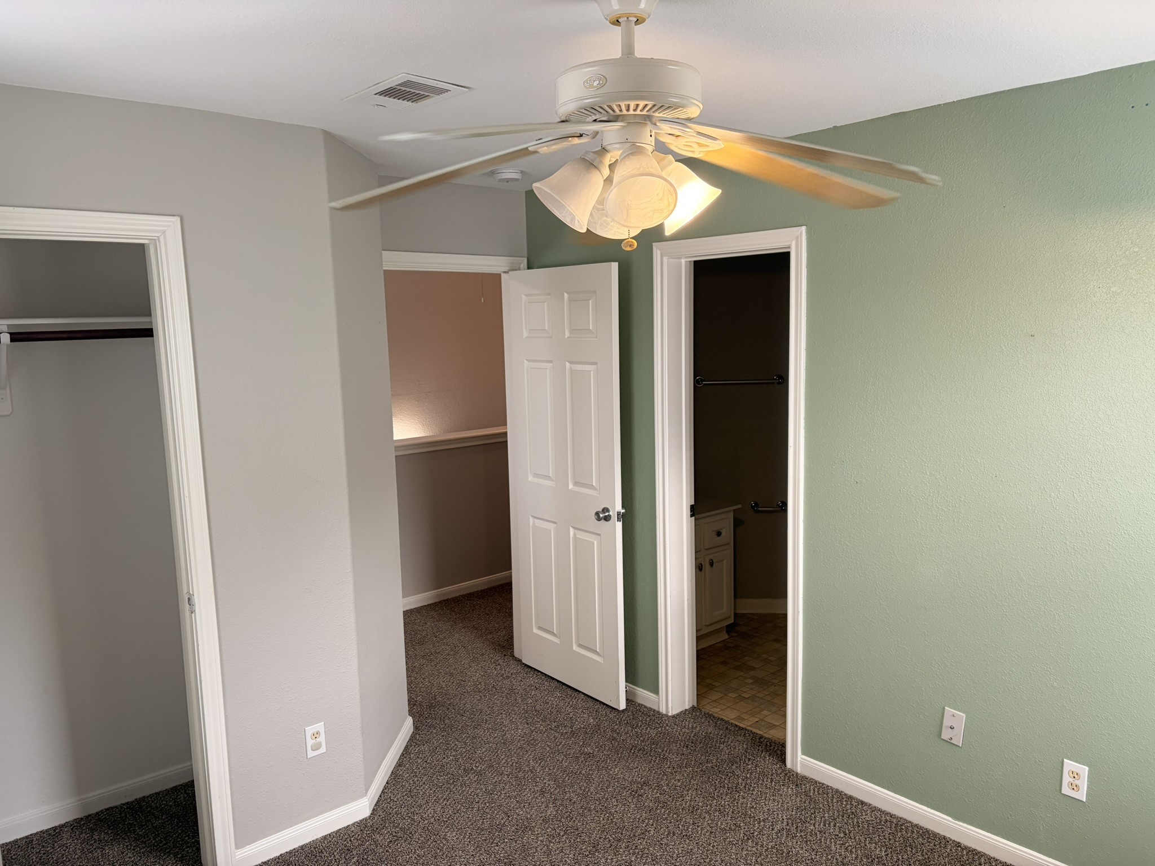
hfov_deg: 67.3
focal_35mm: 26
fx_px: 868
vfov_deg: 53.1
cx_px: 578
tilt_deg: -7.1
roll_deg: +1.1
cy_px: 433
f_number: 1.6
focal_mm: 5.96
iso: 125
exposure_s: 1/60
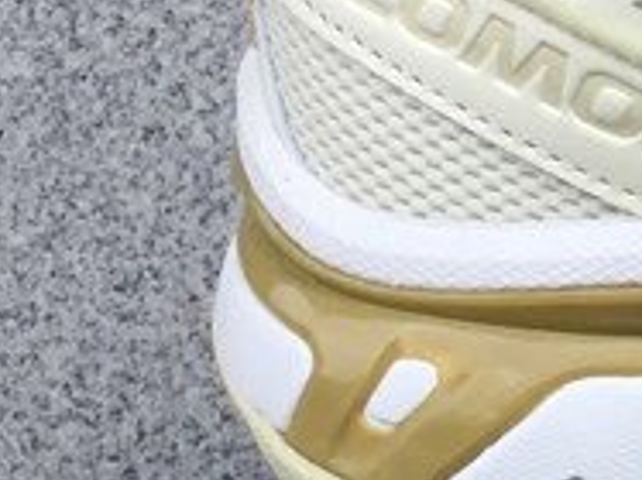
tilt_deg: -21.0
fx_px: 2762
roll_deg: -0.2
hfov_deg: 11.9
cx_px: 1281
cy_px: 434
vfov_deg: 9.9
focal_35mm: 149
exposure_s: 1/503
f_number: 2.4
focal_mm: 3.3
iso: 25
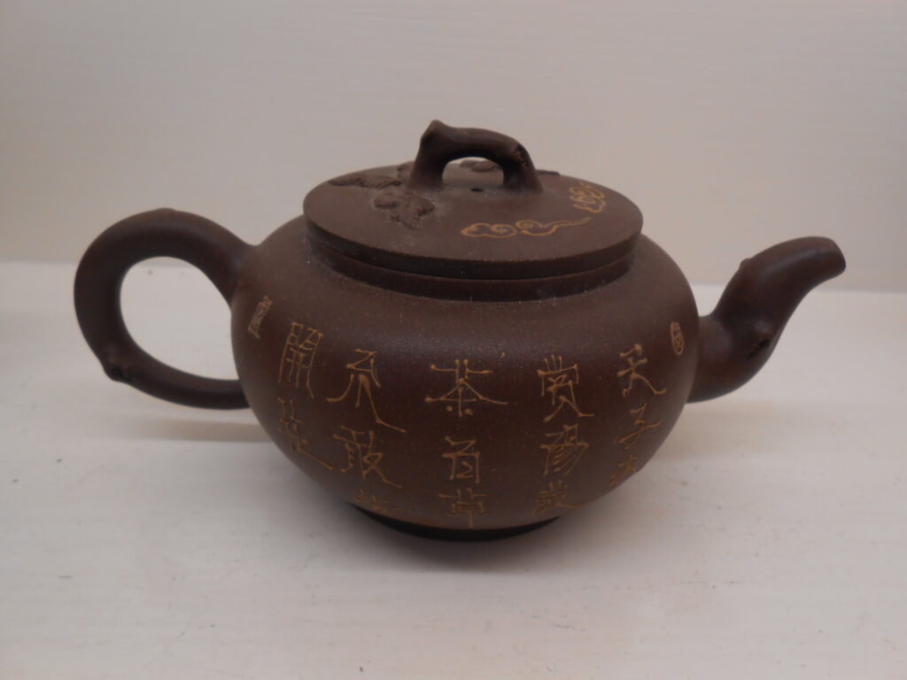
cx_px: 454
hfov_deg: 67.3
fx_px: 681
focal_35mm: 26
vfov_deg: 53.1
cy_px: 340
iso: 80
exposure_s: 1/30
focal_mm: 4.6
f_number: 3.5
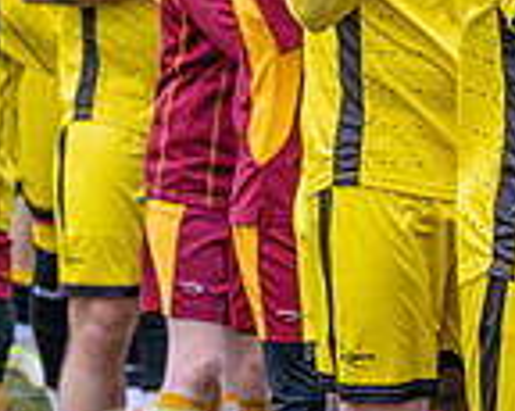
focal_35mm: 443
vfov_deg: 3.5
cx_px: 453
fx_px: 6748
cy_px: 368
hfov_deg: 4.4
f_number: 5
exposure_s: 1/500
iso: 400
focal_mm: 85
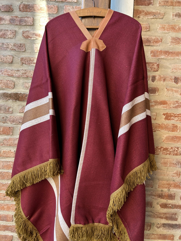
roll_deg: -3.3
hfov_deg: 53.1
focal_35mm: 26
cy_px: 120
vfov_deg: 67.3
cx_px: 90
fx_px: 181
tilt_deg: -5.0
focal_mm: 5.7
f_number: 1.5
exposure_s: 1/121
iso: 80
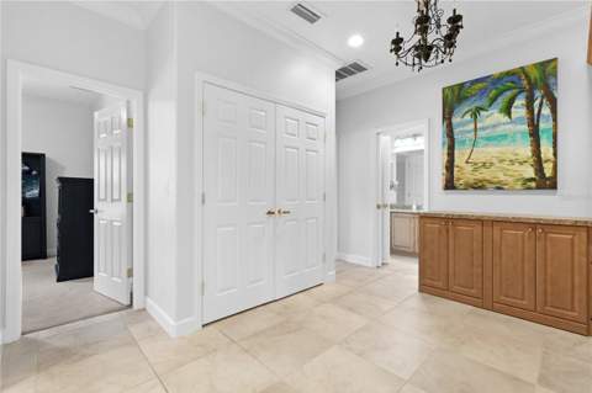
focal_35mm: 15
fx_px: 246
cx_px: 296
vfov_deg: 77.2
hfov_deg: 100.4
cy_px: 196
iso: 320
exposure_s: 1/1.6
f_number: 11
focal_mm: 10
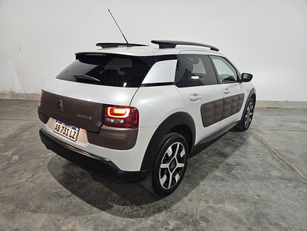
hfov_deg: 73.9
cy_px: 116
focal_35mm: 23
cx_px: 154
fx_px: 204
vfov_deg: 58.9
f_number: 1.8
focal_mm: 5.4
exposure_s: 1/50
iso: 500
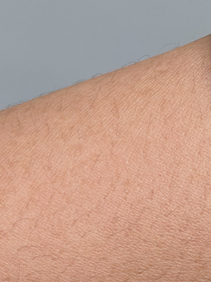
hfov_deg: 8.4
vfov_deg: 11.4
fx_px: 1414
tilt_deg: -40.8
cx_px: 256
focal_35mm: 174
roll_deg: +17.9
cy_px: 132
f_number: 1.78
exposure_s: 1/699
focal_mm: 6.76
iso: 64
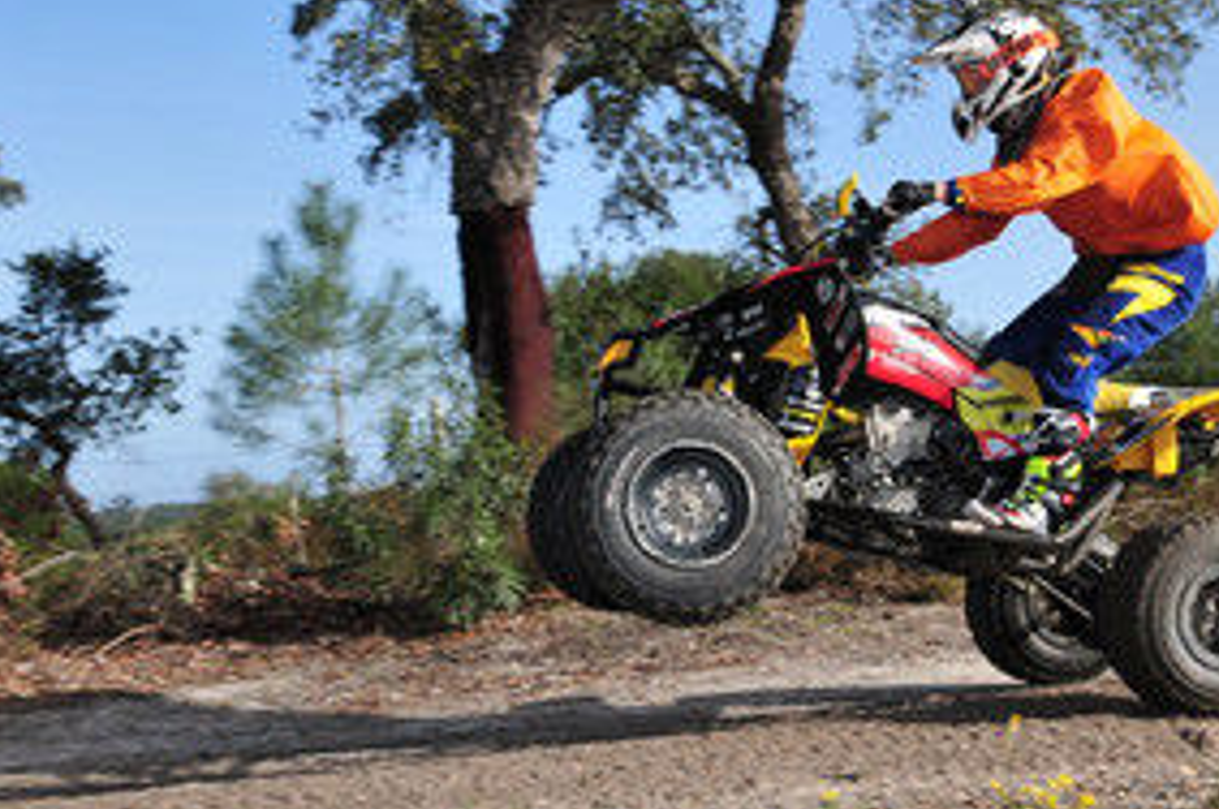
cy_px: 316
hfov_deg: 32.1
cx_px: 823
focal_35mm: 62
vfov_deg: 21.8
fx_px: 2097
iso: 400
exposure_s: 1/1000
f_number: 5.6
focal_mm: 26
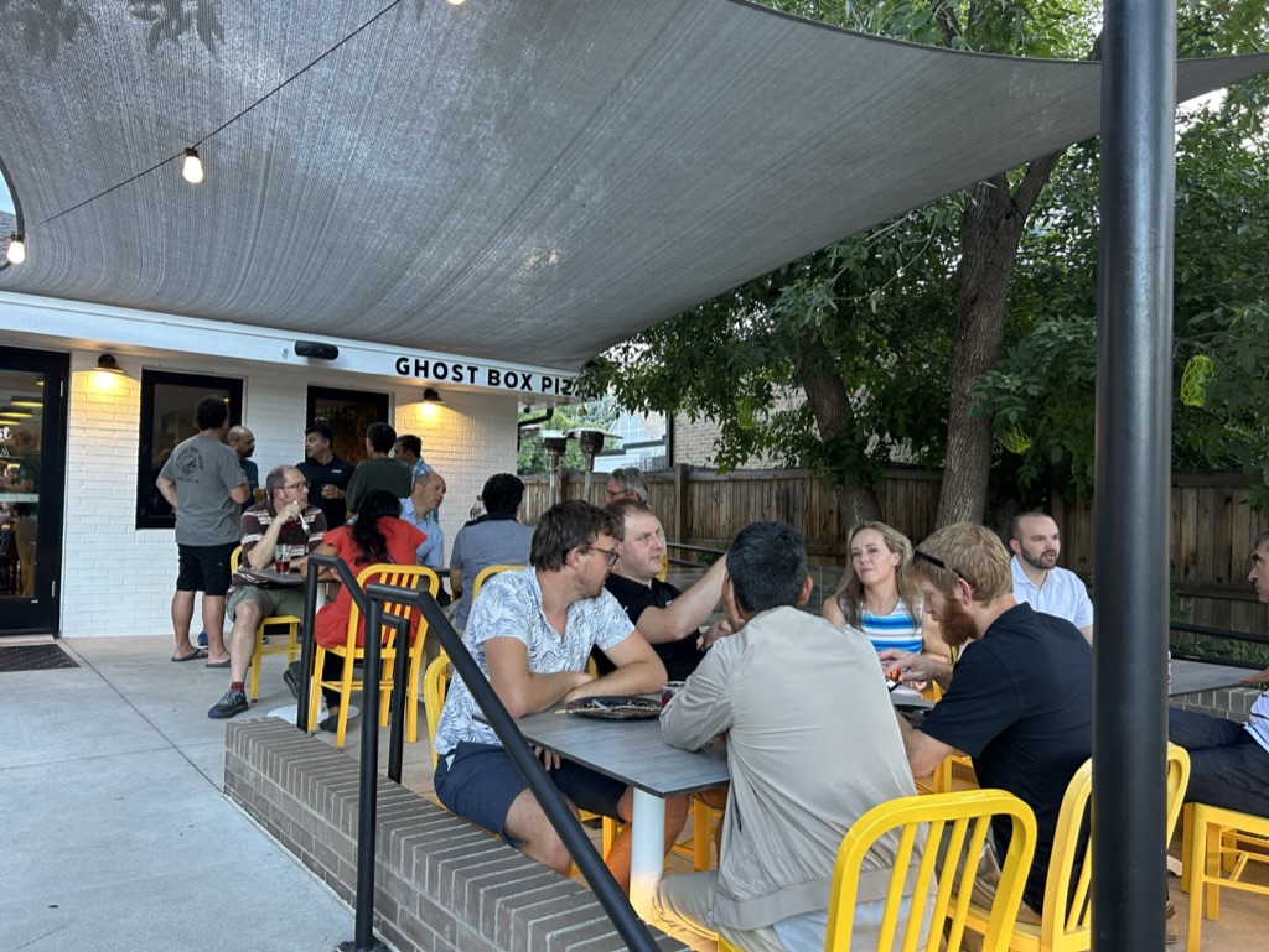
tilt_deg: +3.2
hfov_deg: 67.3
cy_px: 476
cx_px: 634
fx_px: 954
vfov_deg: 53.1
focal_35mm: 26
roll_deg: -0.5
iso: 160
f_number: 1.5
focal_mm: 5.7
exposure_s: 1/60
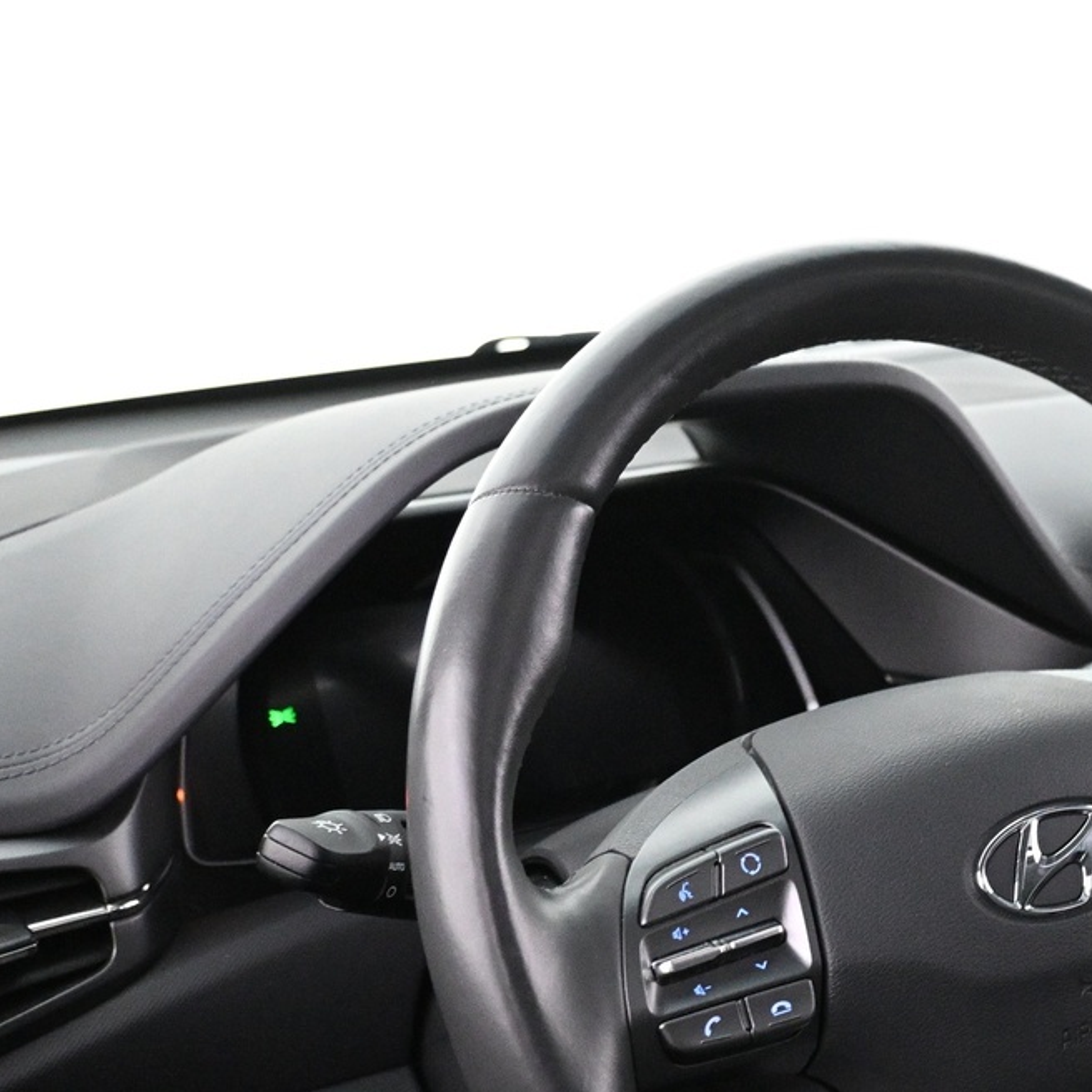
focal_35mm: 65
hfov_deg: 26.1
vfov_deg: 26.3
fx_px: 2305
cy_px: 819
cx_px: 909
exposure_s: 1/40
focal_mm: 20.5
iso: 4000
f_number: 3.8
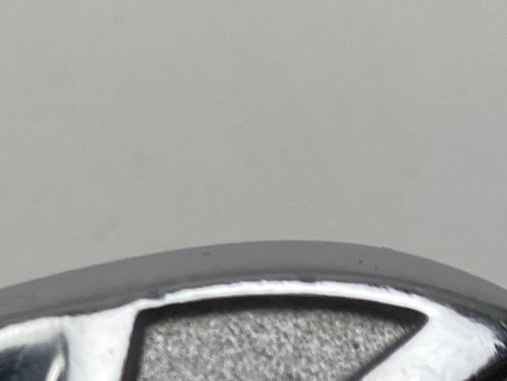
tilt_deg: -73.1
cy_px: 823
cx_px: -204
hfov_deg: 13.5
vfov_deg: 9.7
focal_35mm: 139
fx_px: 2036
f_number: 1.8
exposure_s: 1/439
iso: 32
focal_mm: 4.25
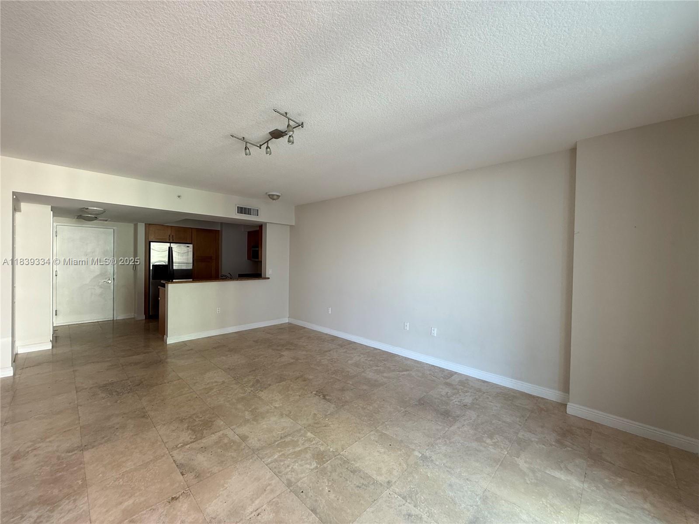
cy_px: 262
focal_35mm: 14
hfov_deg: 102.1
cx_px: 350
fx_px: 283
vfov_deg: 85.7
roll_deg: -1.4
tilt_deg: +0.0
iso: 80
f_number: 2.2
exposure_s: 1/99
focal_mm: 2.22
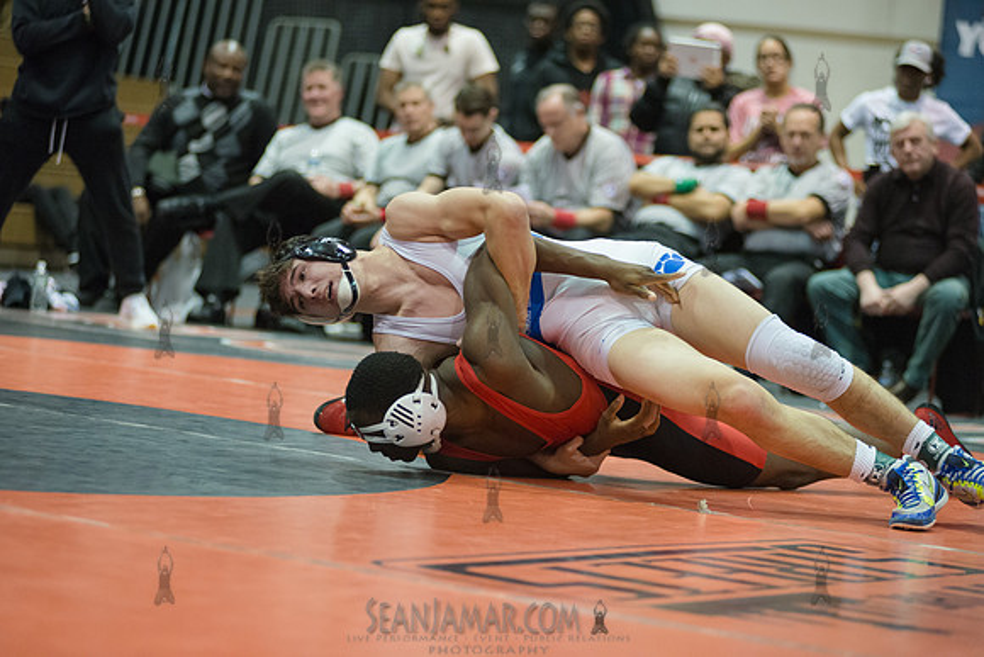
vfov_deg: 11.4
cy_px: 328
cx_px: 492
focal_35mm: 120
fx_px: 3281
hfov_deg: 17.1
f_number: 2.8
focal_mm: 120
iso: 4000
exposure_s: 1/320
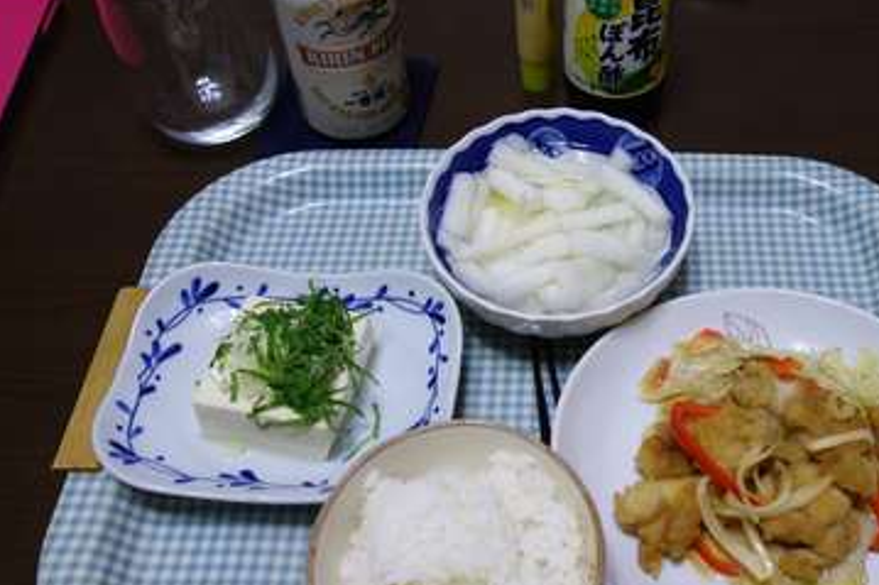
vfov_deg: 34.2
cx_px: 568
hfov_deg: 48.9
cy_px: 266
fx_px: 952
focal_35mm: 39
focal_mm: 10.4
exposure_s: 1/30
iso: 250
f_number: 1.8
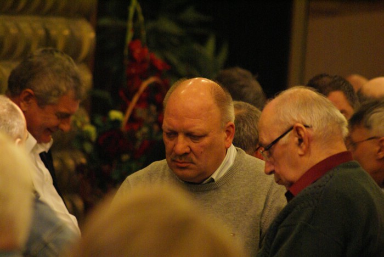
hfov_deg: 4.9
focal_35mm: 420
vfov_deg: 3.3
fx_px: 4484
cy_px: 128
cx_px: 192
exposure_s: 1/20
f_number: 5.6
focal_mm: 280
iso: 1600
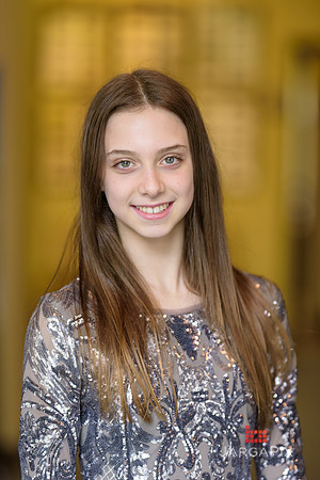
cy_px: 240
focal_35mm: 135
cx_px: 160
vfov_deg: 15.2
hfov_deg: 10.2
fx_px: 1800
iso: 1250
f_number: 2
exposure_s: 1/400
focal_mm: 135
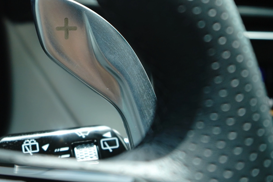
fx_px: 629
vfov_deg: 16.3
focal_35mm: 83
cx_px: 54
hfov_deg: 24.1
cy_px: 20
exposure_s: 1/320
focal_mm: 43
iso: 400
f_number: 4.5
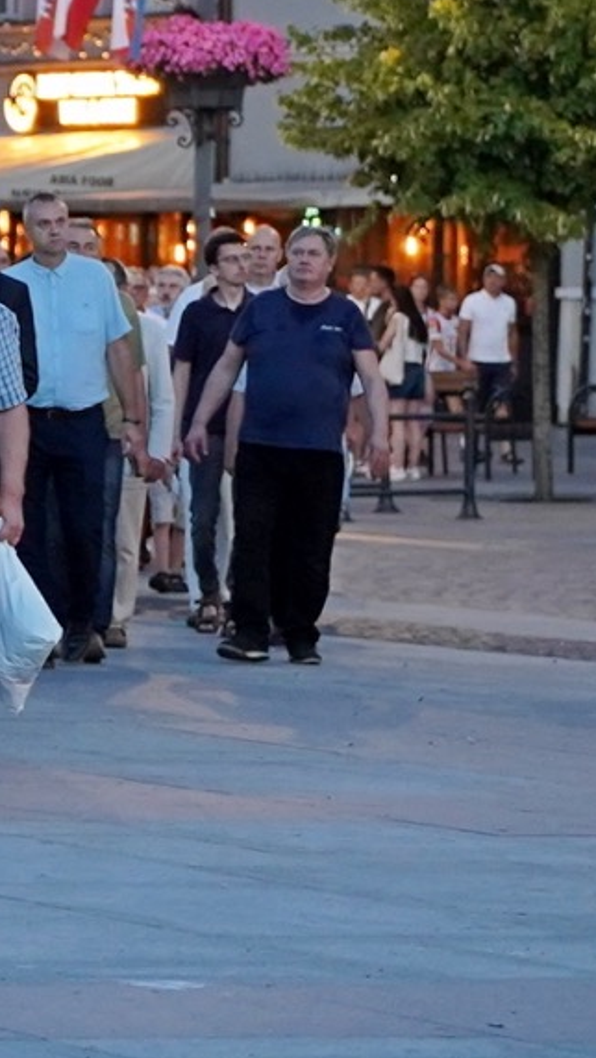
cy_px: 321
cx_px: -152
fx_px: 4408
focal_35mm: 157
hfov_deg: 7.7
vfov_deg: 13.7
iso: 1000
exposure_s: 1/200
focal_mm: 45
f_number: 1.8
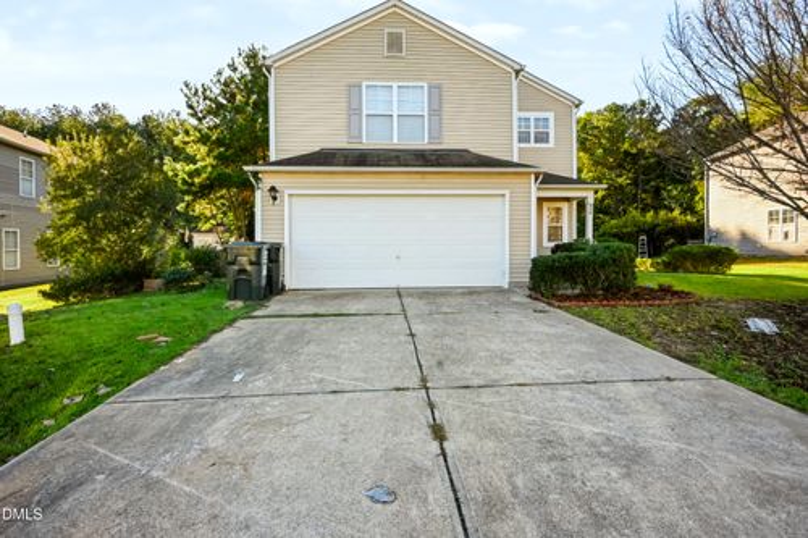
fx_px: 404
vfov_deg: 67.3
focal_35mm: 18
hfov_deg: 90.0
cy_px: 269
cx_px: 404
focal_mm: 12
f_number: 5.6
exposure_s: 1/250
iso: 180
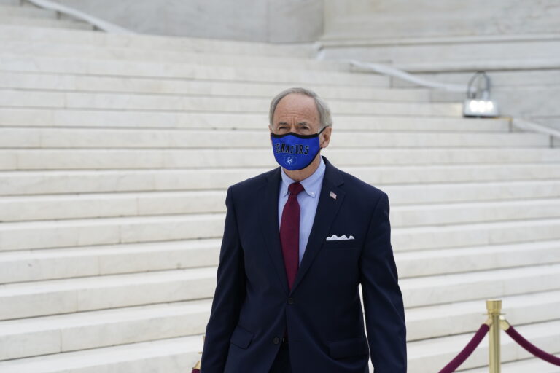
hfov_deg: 9.3
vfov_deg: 6.2
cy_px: 186
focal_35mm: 221
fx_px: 3438
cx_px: 280
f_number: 11
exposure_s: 1/1000
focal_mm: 221
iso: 1000
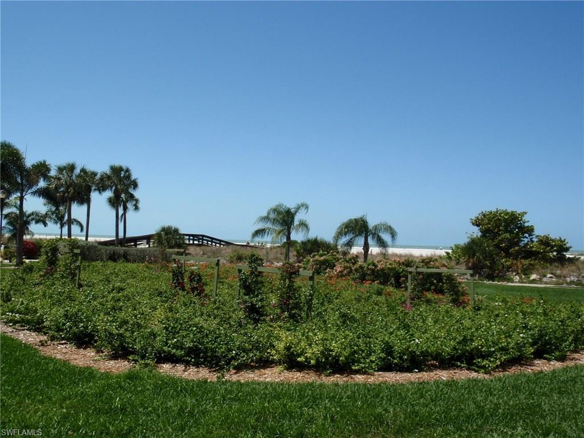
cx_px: 292
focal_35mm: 34
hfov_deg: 54.0
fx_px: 574
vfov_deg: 41.8
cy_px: 219
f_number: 9
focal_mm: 6.07
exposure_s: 1/160
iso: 64
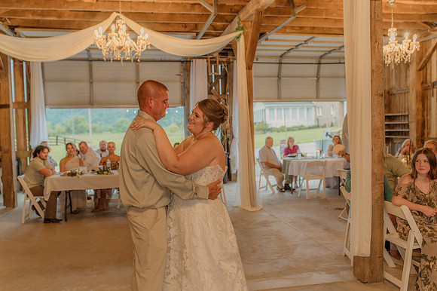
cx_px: 218
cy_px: 146
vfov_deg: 37.8
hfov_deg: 54.5
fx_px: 425
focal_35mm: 35
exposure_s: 1/200
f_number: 2.5
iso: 640
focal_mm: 35
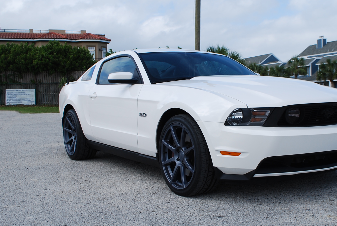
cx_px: 205
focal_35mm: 45
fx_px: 422
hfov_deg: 43.3
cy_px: 108
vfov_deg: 30.0
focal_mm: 18
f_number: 8
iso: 100
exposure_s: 1/250
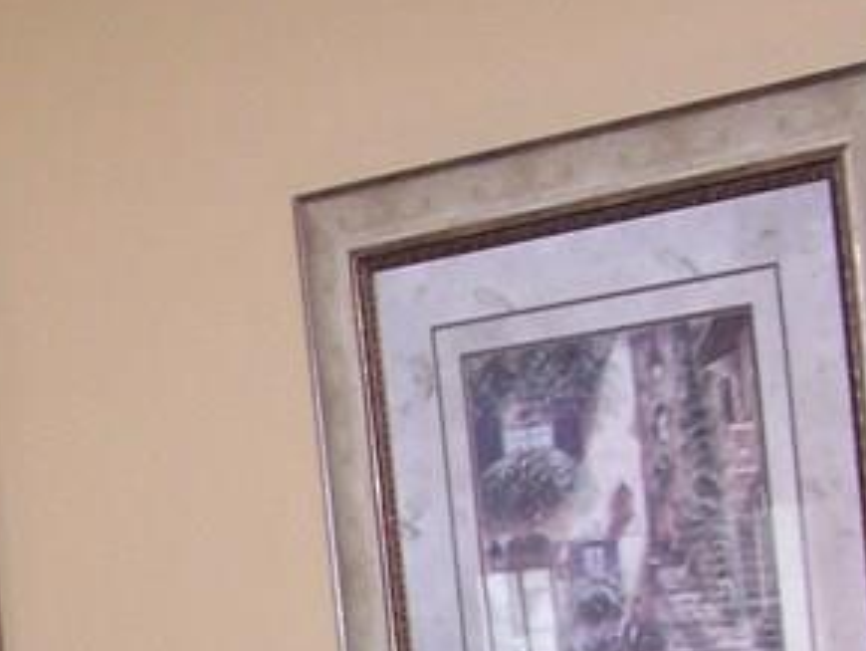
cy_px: 827
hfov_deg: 13.9
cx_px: -382
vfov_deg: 10.8
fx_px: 3355
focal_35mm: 134
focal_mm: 6.3
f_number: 2.8
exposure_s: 1/60
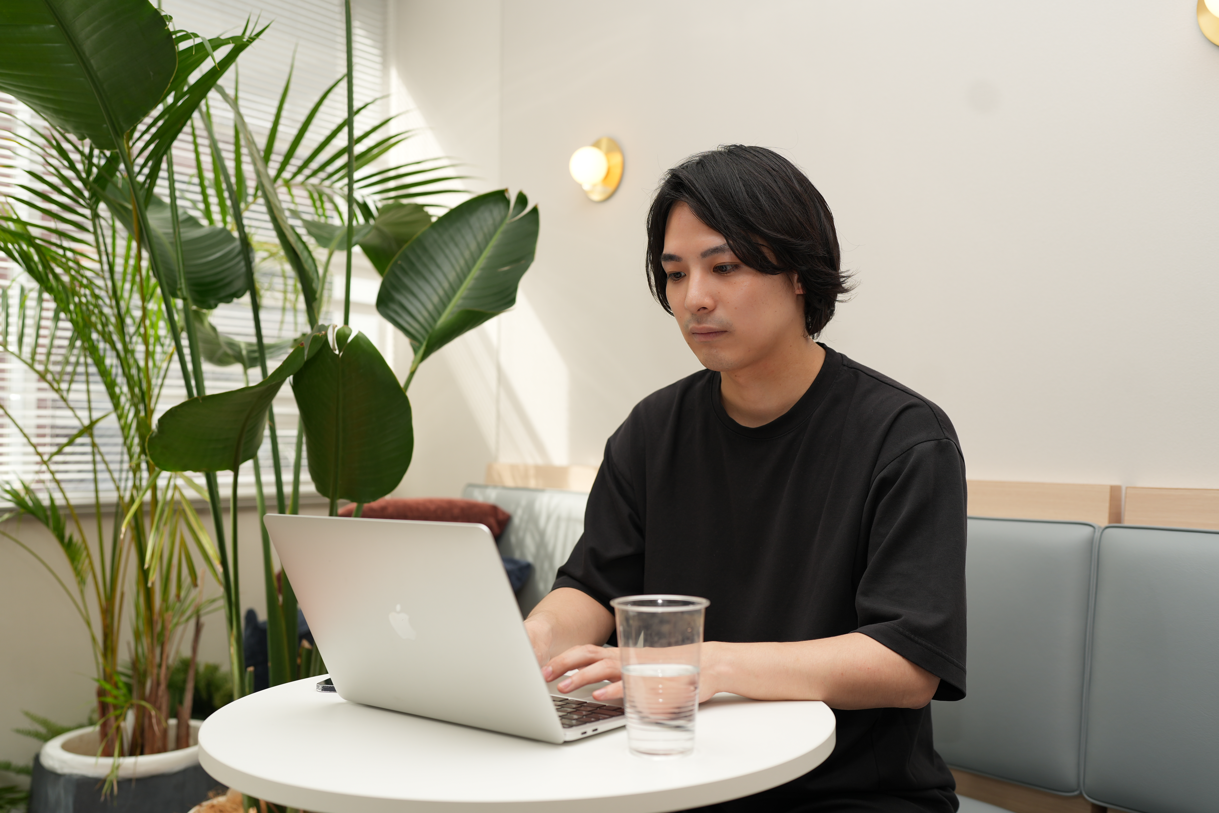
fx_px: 1185
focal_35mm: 35
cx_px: 610
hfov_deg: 54.4
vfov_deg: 37.9
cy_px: 406
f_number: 2.8
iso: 125
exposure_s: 1/250
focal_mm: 35
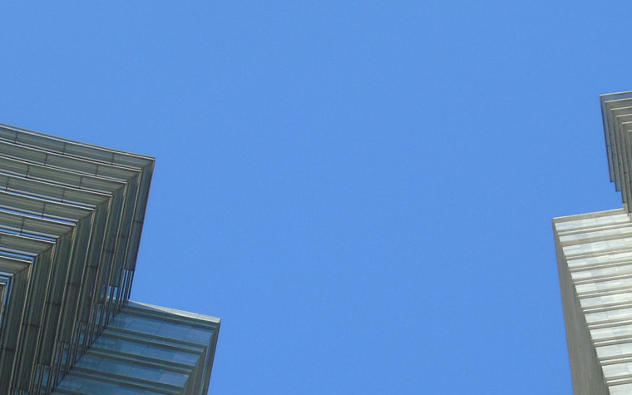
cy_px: 429
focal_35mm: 183
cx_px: 363
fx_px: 3152
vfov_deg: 7.1
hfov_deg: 11.4
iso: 80
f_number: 4.1
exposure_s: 1/250
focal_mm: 15
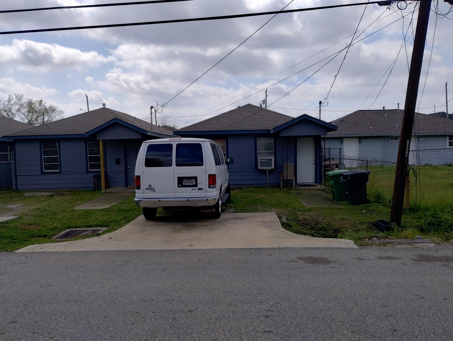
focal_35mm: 28
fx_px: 367
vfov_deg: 49.9
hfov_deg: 63.4
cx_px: 226
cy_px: 170
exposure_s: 1/1301
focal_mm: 4.27
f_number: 1.8
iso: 100
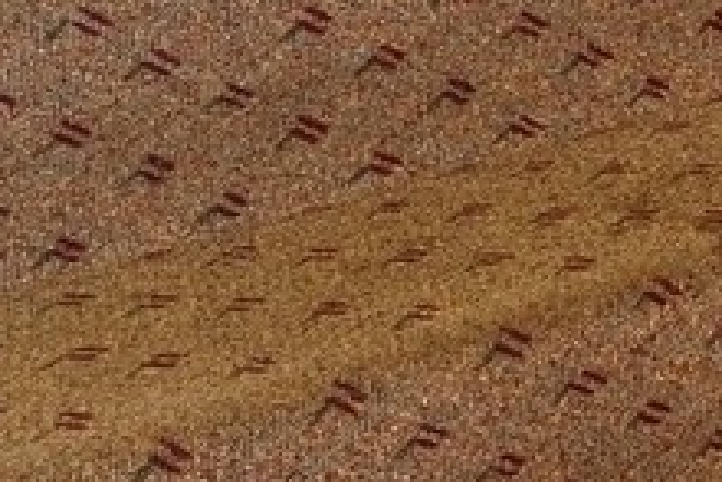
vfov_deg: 10.1
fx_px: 2170
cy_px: -856
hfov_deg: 11.0
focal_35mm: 108
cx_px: 2227
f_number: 7.1
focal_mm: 14.7
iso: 250
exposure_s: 1/250
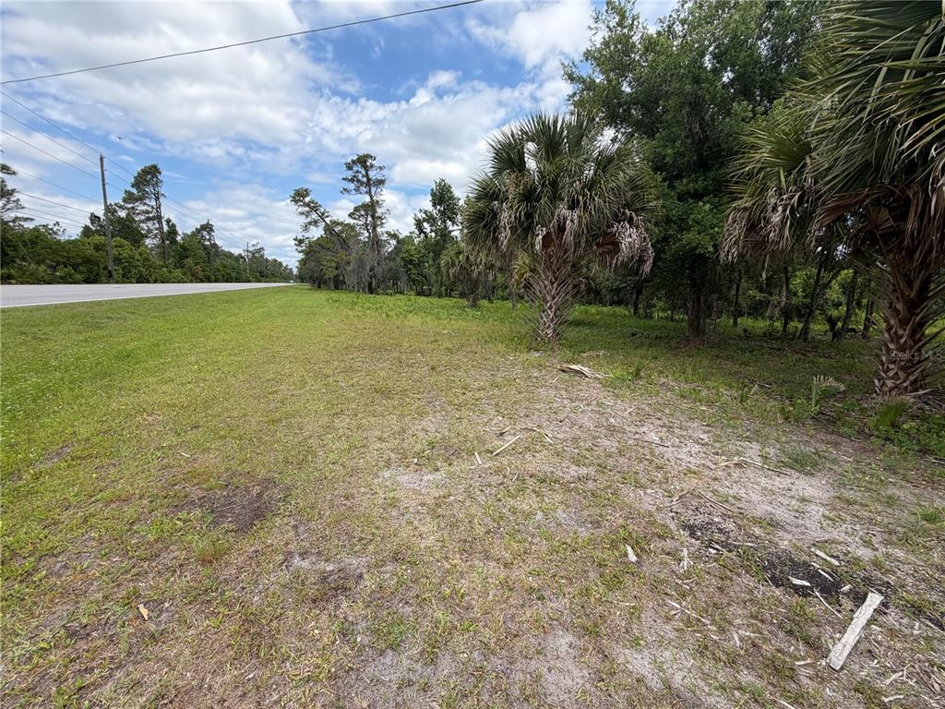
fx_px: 382
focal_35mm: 14
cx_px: 472
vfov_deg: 85.7
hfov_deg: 102.1
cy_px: 354
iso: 32
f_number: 2.2
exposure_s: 1/770
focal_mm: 2.22
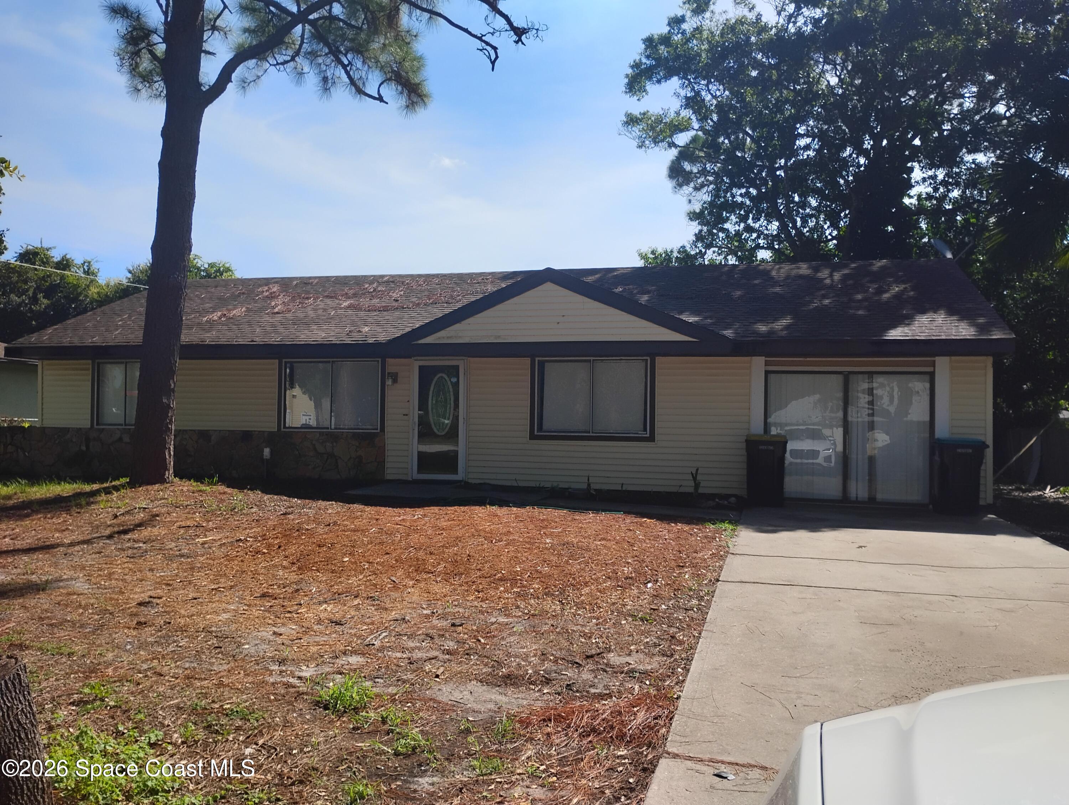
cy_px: 402
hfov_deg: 63.4
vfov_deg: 49.8
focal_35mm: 28
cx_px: 534
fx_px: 866
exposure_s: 1/1154
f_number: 1.8
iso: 100
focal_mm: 4.26
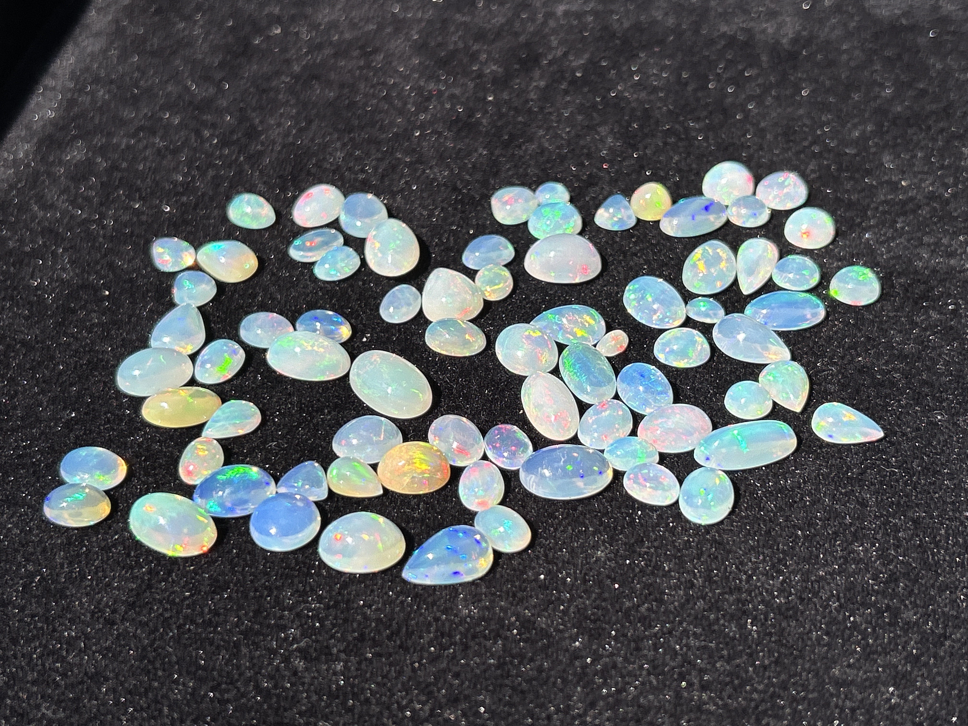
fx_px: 1454
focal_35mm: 52
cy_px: 363
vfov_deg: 28.0
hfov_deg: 36.8
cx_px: 484
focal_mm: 5.7
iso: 50
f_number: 1.5
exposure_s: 1/3968
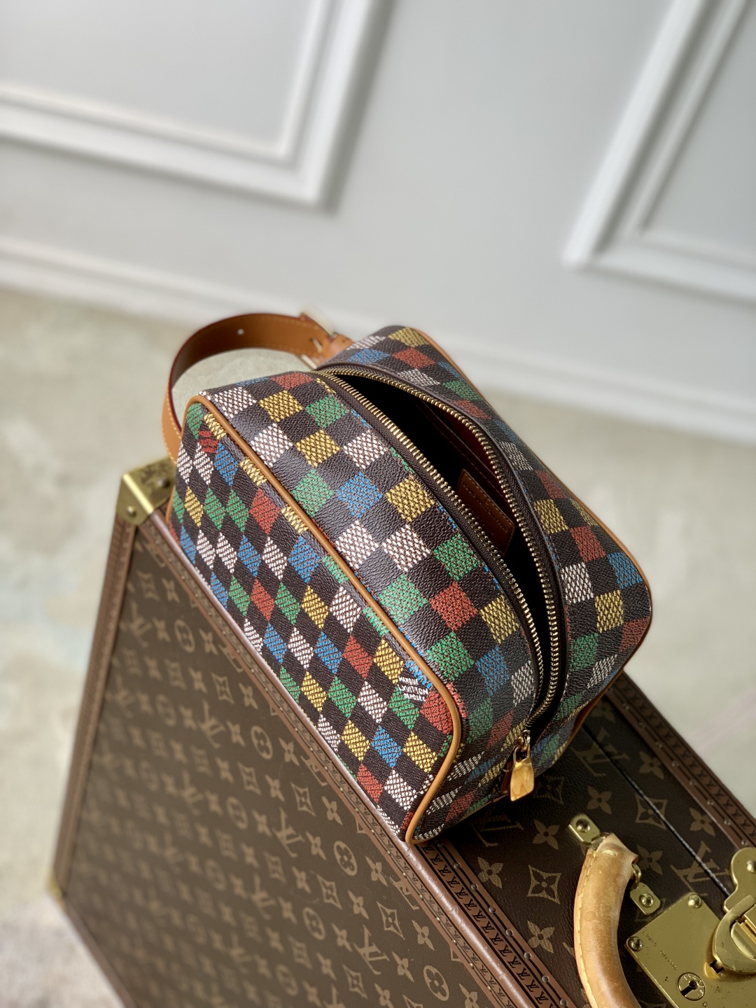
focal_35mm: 52
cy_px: 504
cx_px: 378
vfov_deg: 36.8
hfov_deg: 28.0
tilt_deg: -46.9
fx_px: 1514
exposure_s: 1/122
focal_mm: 6
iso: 16
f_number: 2.4
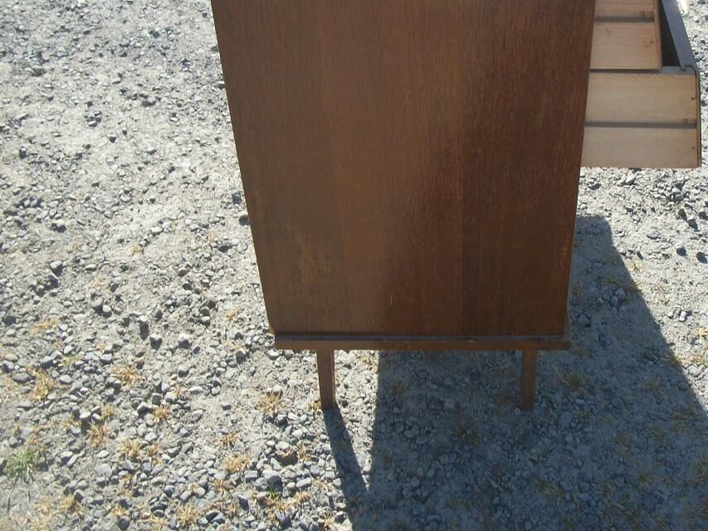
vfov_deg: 30.1
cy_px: 177
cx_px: 437
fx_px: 982
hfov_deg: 39.4
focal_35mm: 48
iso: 80
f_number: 8.8
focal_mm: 5.7
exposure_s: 1/80
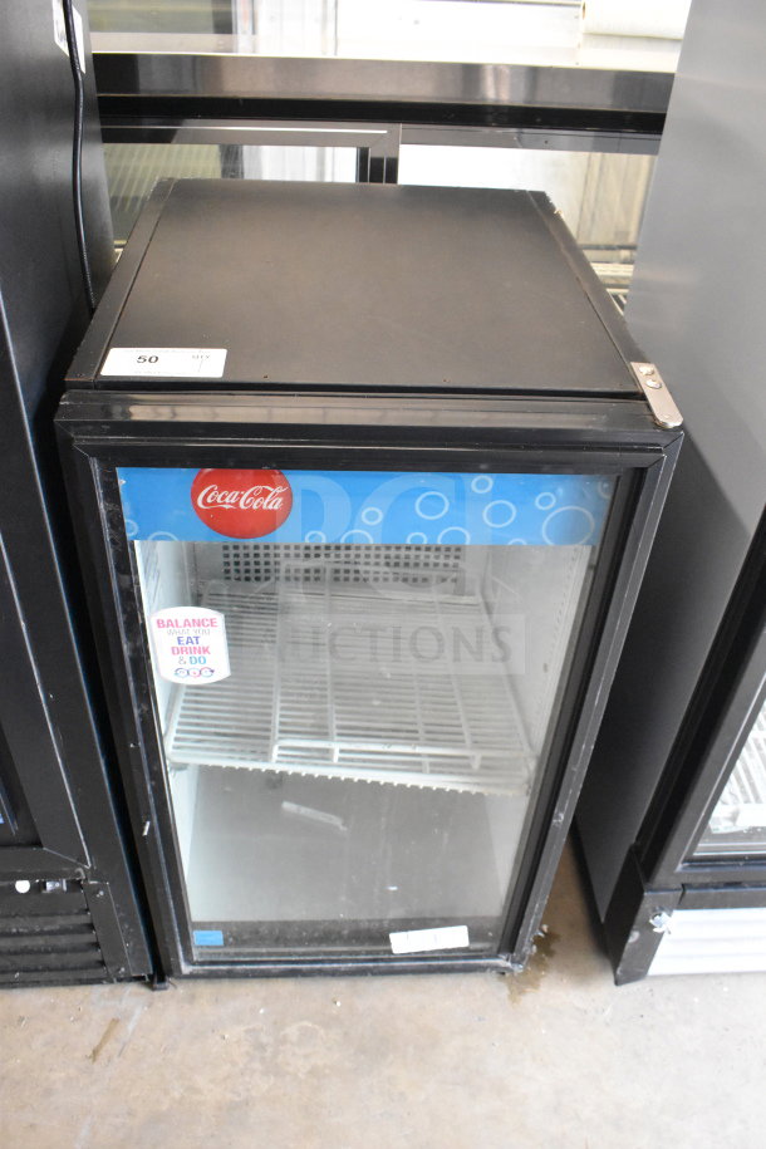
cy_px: 574
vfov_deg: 61.9
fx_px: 957
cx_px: 383
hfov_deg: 43.6
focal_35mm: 30
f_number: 5.6
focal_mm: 20
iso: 6400
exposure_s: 1/125
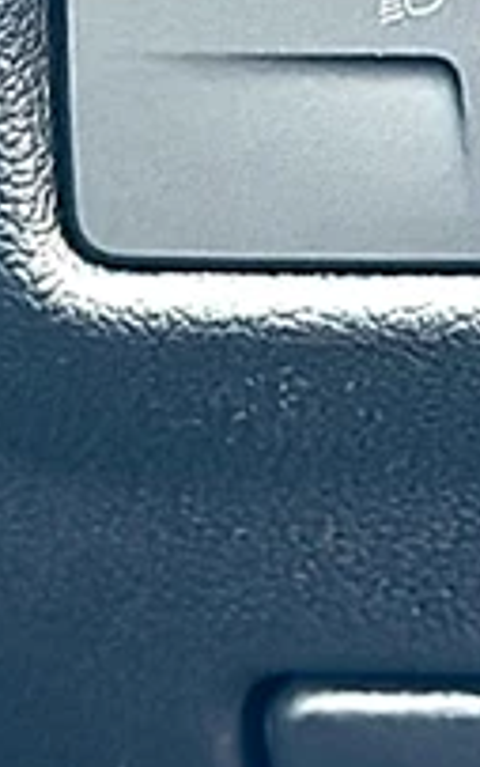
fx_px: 2824
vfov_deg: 15.2
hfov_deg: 9.6
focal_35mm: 135
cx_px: 586
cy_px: 28
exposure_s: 1/40
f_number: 1.78
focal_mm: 6.86
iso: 320
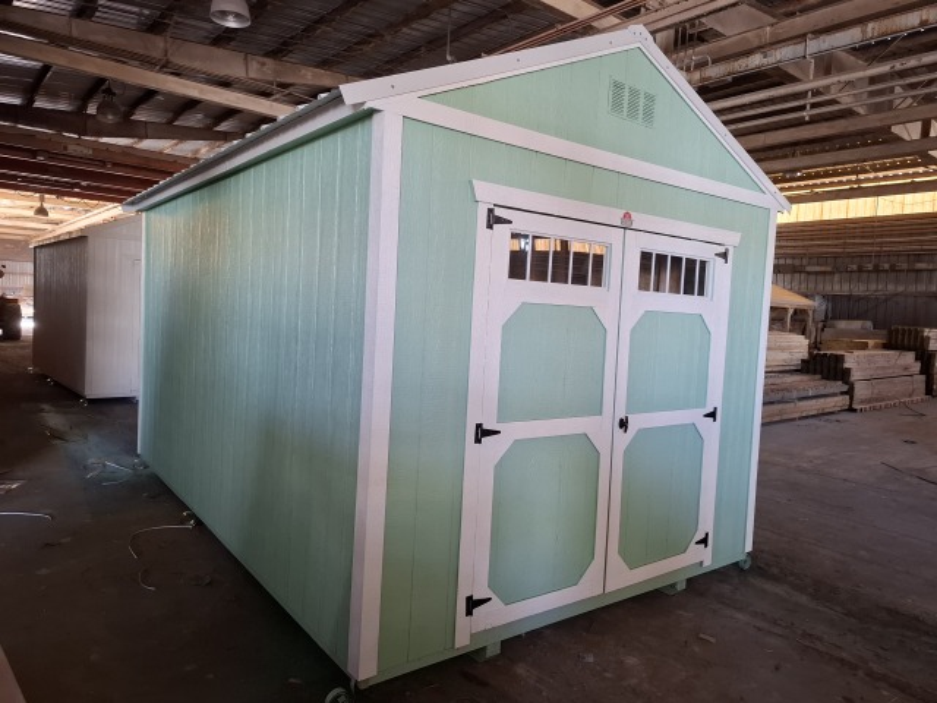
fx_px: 623
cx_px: 468
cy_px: 352
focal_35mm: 23
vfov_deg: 58.9
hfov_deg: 73.9
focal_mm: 5.54
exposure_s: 1/60
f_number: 1.8
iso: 320
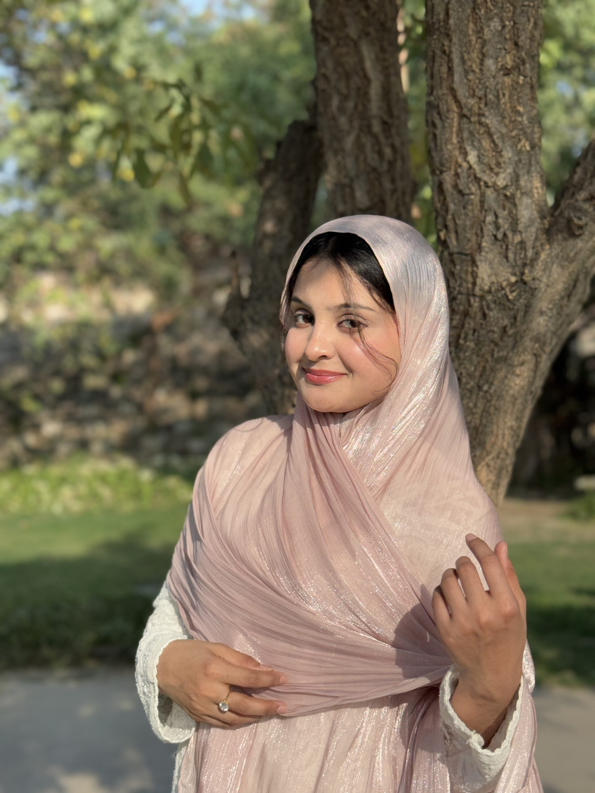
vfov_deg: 39.7
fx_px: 1100
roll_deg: +1.6
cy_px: 396
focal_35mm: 48
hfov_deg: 30.3
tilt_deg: +1.3
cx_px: 298
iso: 64
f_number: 1.78
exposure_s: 1/3425
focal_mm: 6.76
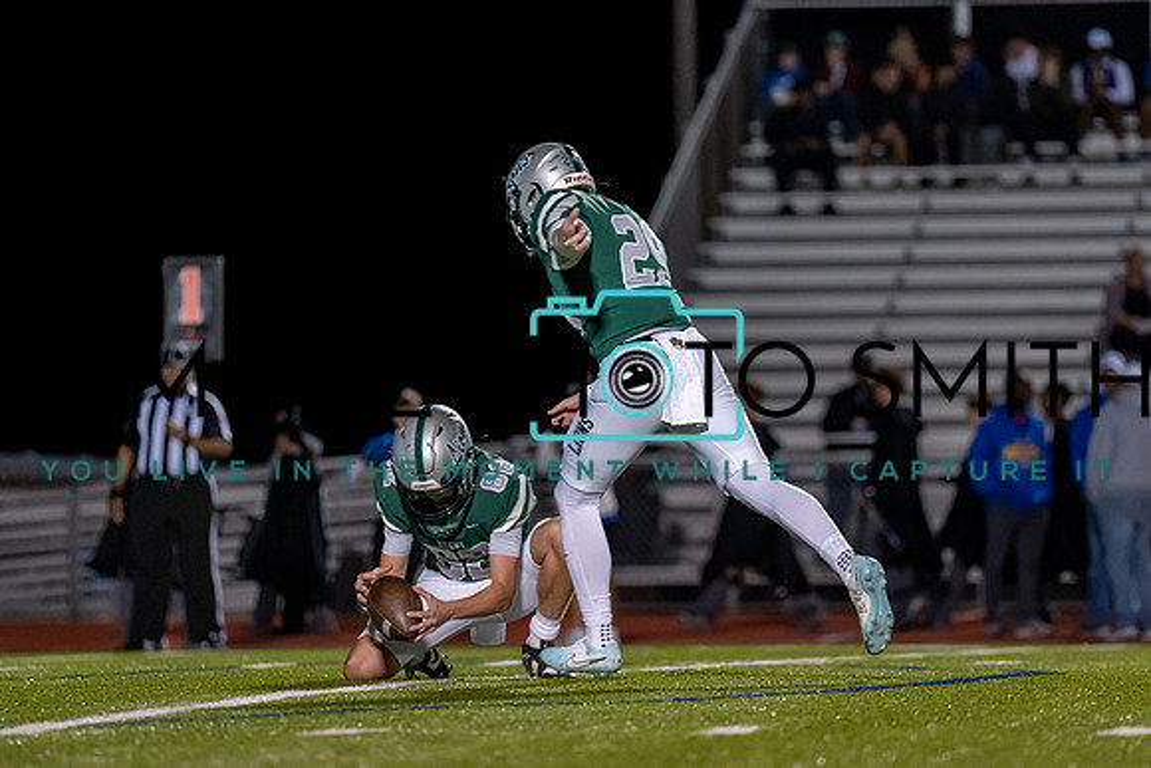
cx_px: 680
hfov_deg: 7.1
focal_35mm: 289
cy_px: 371
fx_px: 9244
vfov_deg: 4.8
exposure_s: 1/1000
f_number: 2.8
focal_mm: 200
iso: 3200
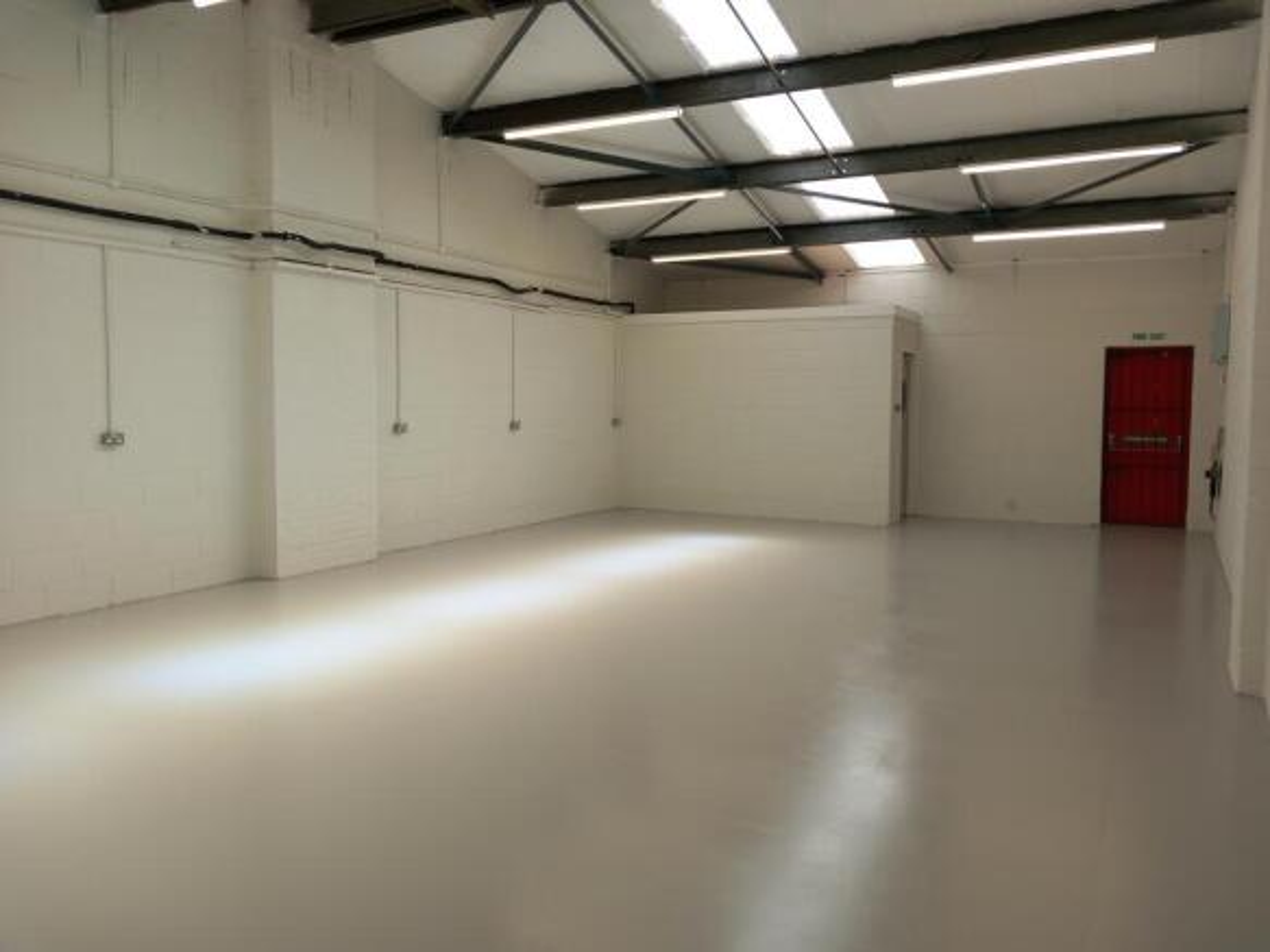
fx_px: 990
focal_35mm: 27
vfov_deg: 51.3
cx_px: 635
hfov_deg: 65.3
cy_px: 476
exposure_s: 1/100
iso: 20
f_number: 1.8
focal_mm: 4
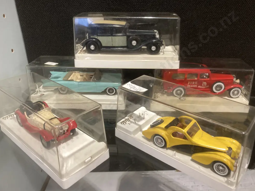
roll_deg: +1.0
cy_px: 93
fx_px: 214
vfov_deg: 48.2
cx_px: 131
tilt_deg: -26.5
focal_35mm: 29
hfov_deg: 61.6
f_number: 1.8
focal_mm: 3.99
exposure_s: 1/50
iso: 100
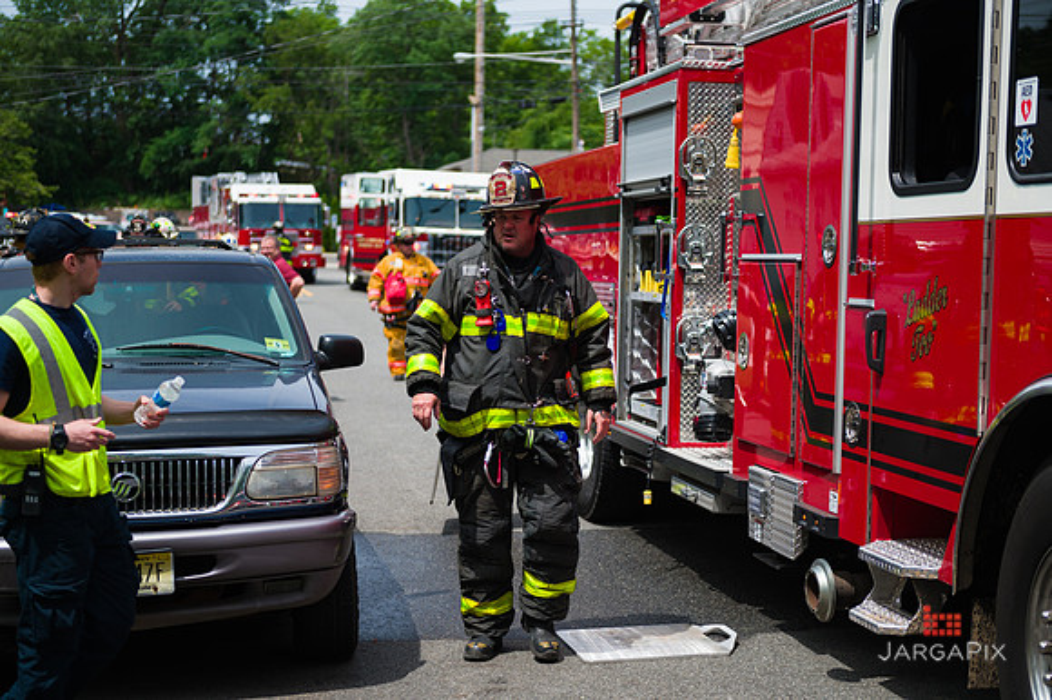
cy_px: 350
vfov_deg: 21.9
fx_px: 1811
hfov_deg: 32.4
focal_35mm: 62
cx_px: 526
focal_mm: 62
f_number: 3.2
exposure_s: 1/3200
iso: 200
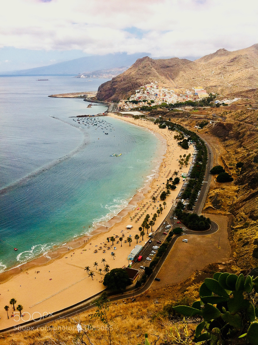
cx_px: 129
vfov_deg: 52.7
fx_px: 349
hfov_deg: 40.6
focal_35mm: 35
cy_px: 172
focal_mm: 3.85
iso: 80
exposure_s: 1/1077
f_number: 2.8
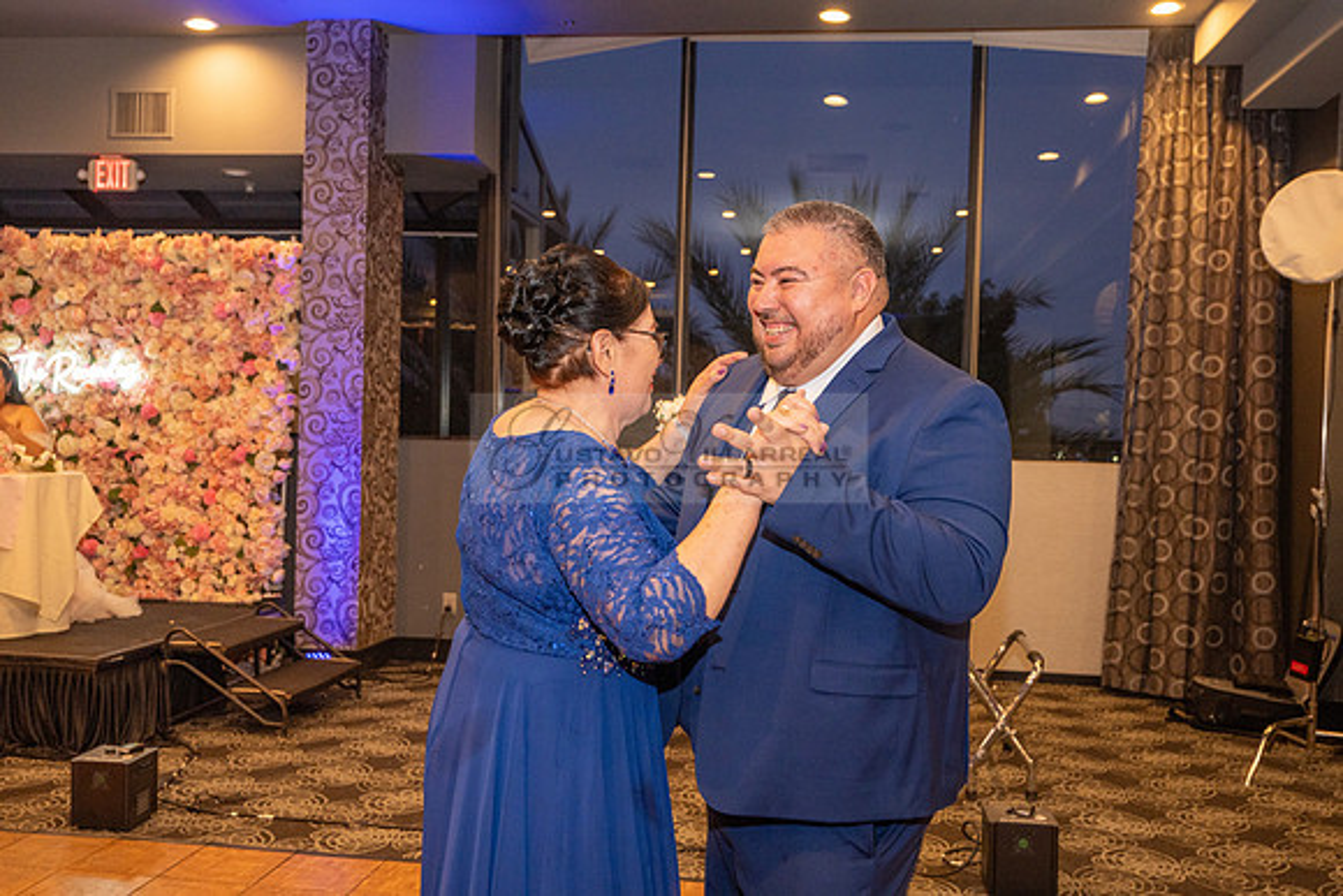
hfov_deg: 53.1
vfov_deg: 36.9
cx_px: 672
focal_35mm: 36
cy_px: 448
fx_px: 1343
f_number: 2.8
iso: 800
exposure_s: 1/100
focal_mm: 24
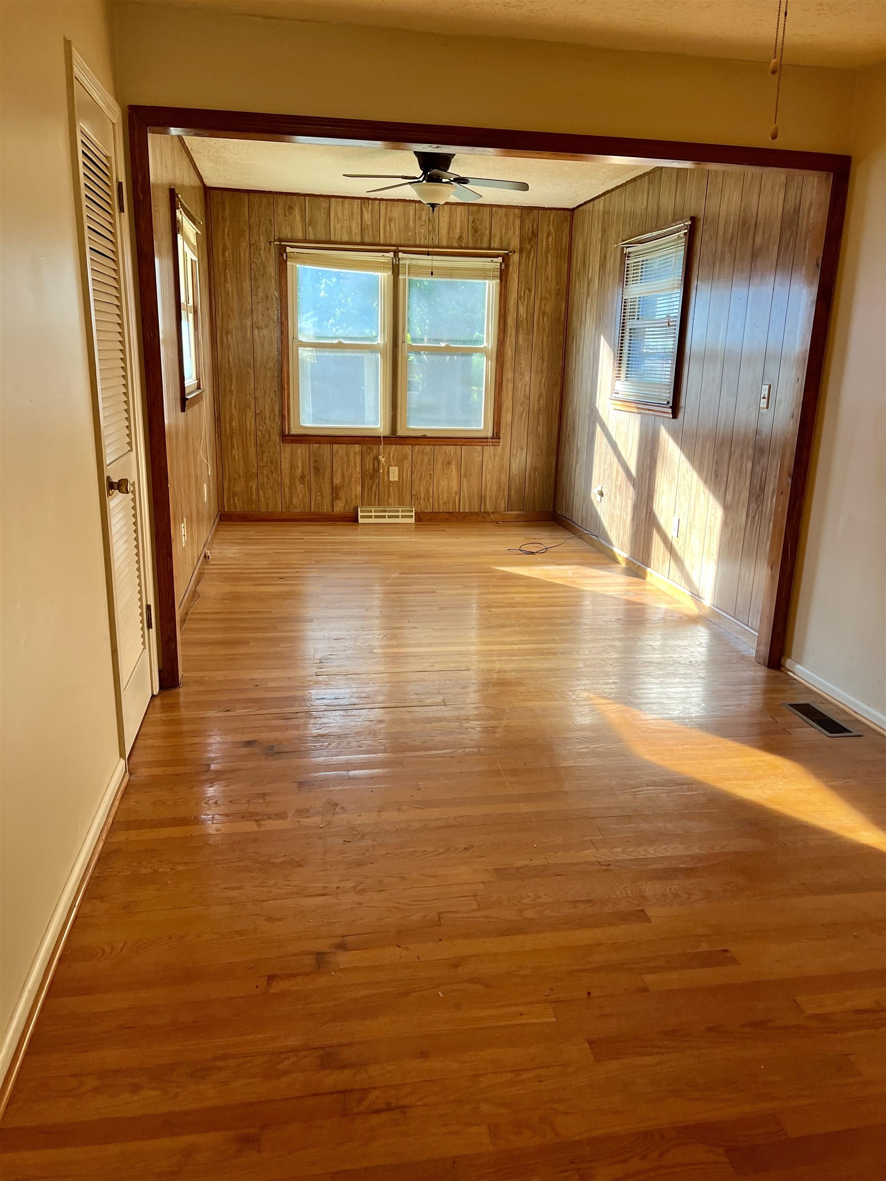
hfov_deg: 53.1
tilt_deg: -12.6
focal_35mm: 26
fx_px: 887
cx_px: 443
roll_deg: +0.0
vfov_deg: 67.3
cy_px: 590
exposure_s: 1/120
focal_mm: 5.1
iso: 100
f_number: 1.6
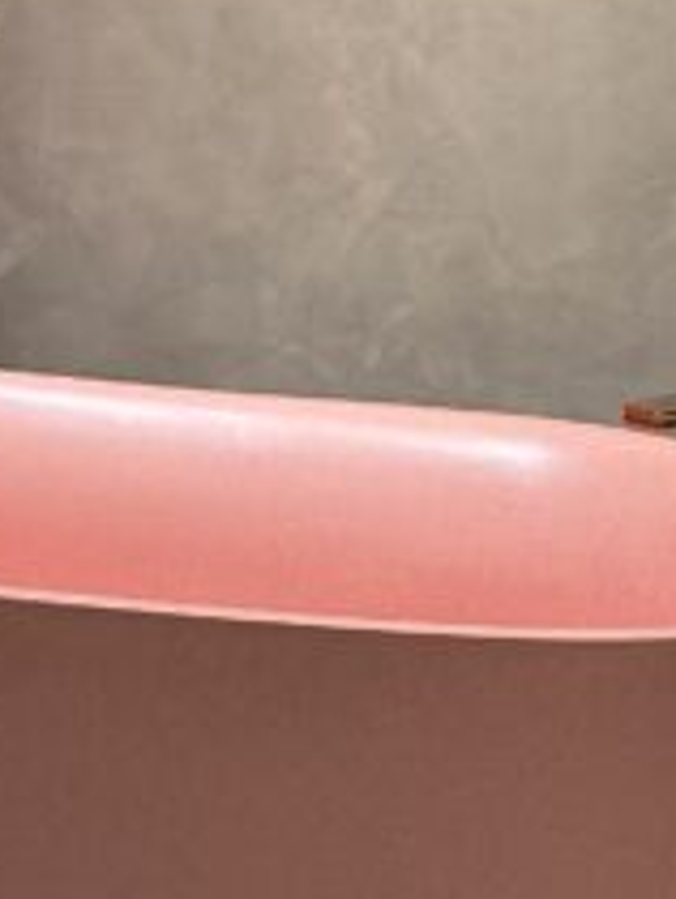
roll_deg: -0.5
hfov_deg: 12.6
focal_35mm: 117
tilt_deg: +2.0
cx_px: 73
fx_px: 3040
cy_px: -265
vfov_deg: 16.0
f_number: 1.78
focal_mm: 6.86
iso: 125
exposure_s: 1/50
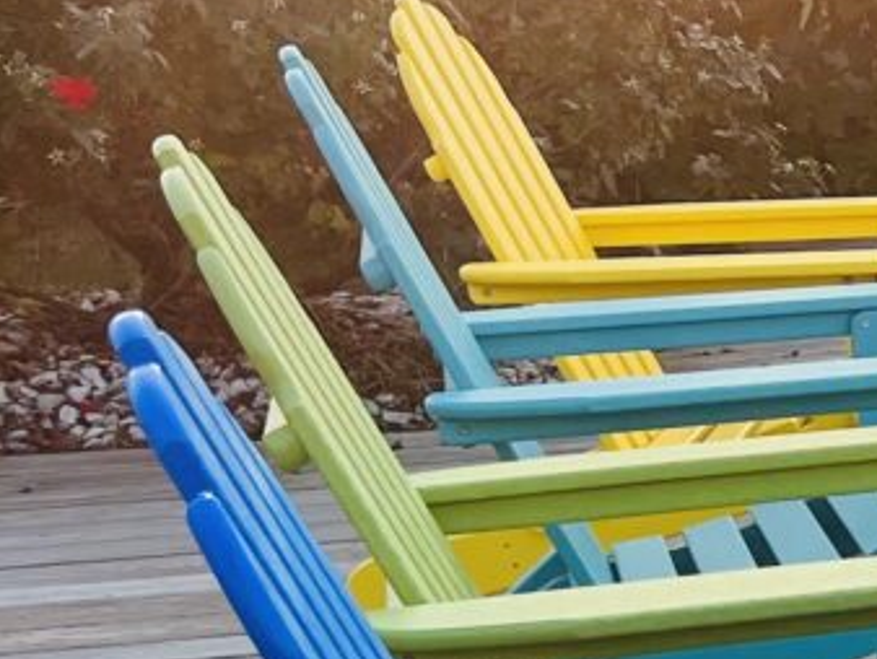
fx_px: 3118
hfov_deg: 13.6
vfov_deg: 11.9
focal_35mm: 123
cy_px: 656
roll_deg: -1.1
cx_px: 1783
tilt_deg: -16.3
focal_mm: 5.7
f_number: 1.5
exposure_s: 1/611
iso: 50
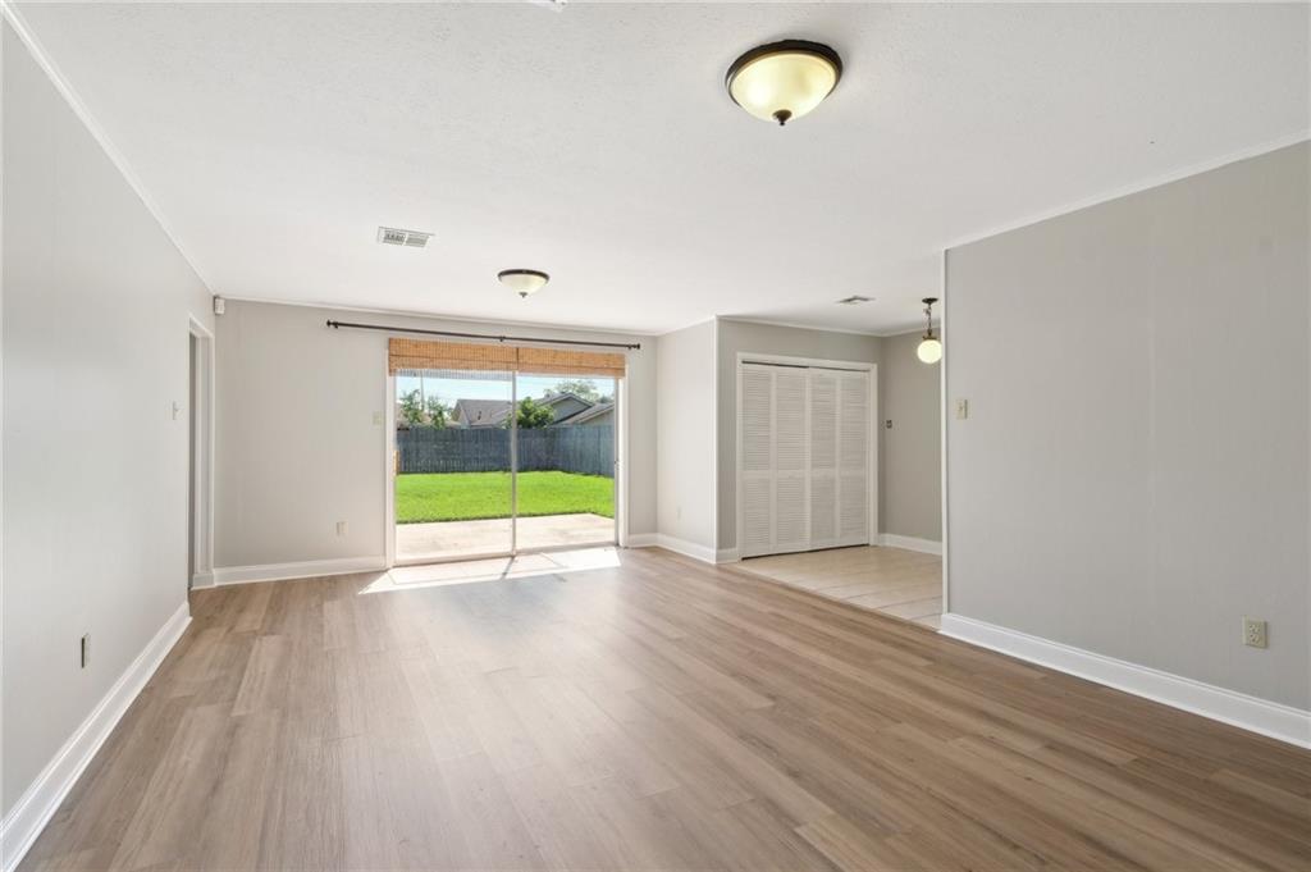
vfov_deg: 73.7
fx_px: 582
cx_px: 656
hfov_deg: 96.8
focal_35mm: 16
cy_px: 436
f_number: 11
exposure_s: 1/45
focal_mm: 10.8
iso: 320
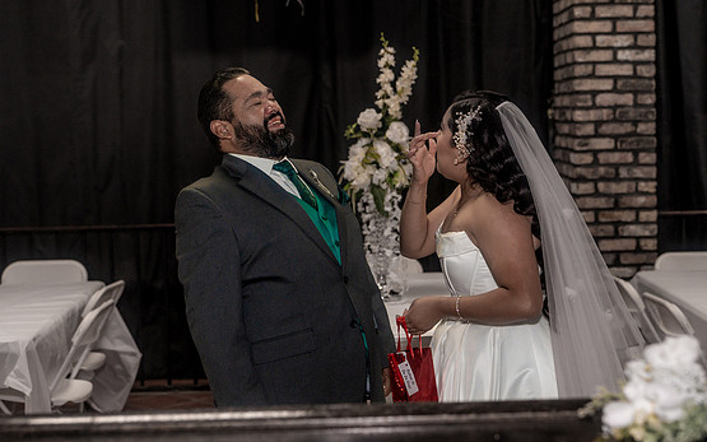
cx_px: 359
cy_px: 224
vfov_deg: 19.7
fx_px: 1272
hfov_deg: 31.1
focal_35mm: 66
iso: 2000
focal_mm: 62
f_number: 4
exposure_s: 1/250
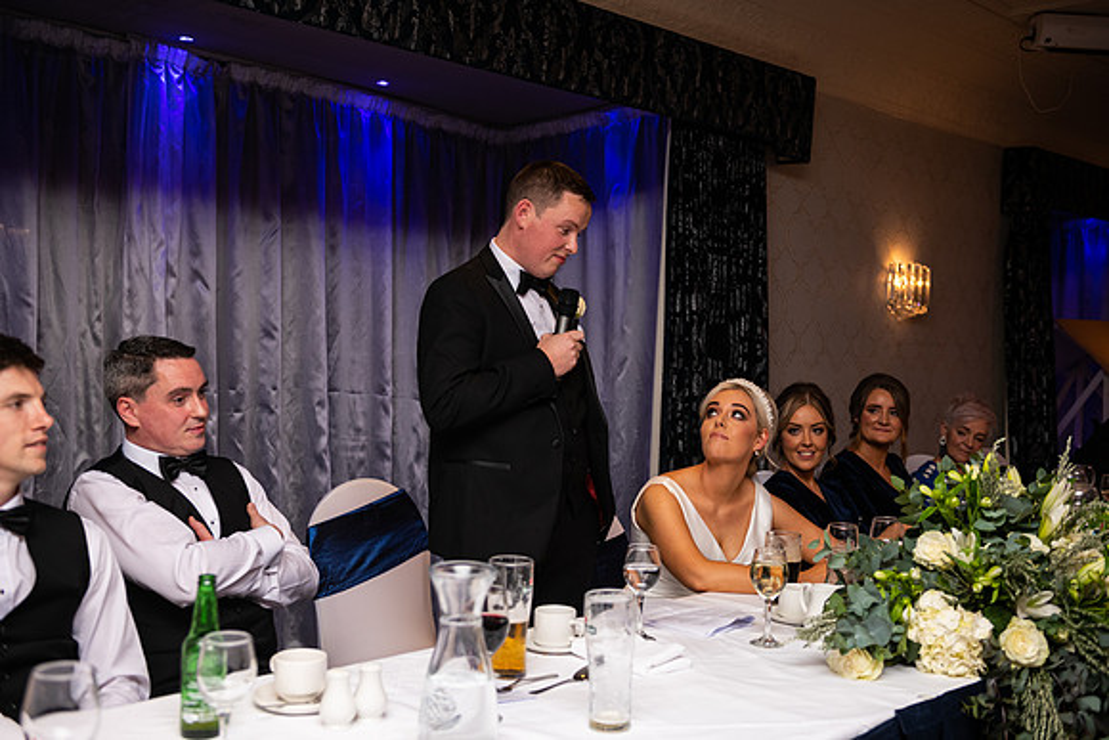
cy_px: 370
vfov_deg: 35.1
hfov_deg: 50.7
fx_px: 1171
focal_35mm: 38
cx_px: 554
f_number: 3.5
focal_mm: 38
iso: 640
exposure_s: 1/160
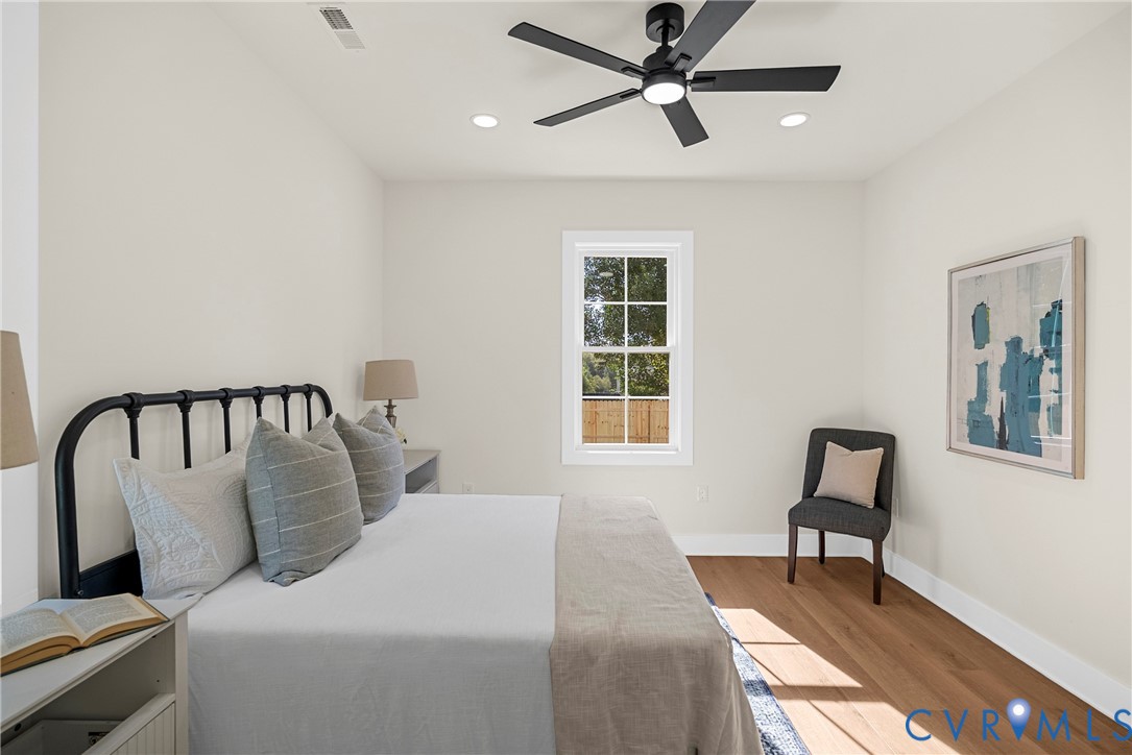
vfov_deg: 72.1
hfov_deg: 95.0
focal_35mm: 16
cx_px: 566
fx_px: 519
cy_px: 378
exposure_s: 1/50
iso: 800
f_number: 4
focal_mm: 16.5
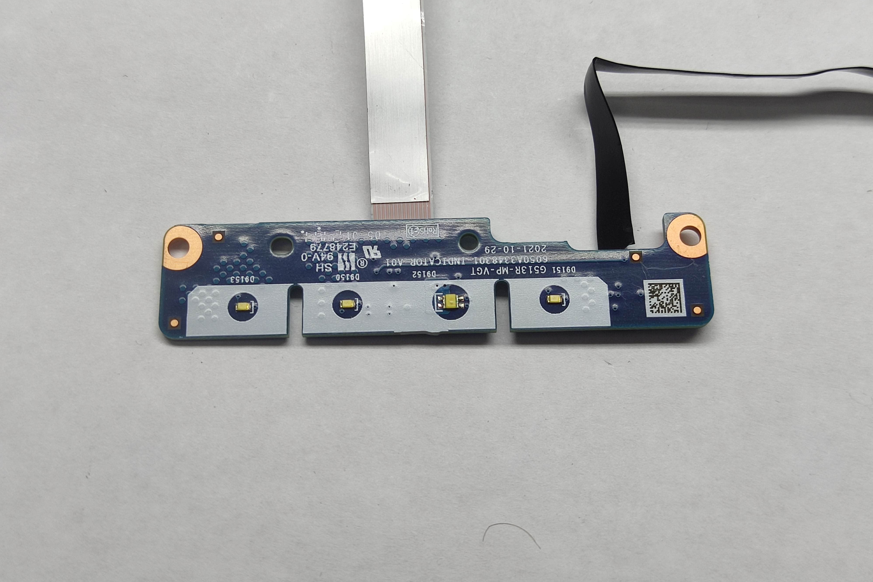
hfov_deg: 41.9
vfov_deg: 28.6
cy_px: 267
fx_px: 1140
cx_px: 438
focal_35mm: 47
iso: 50
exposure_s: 1/232
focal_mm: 4.71
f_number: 1.79
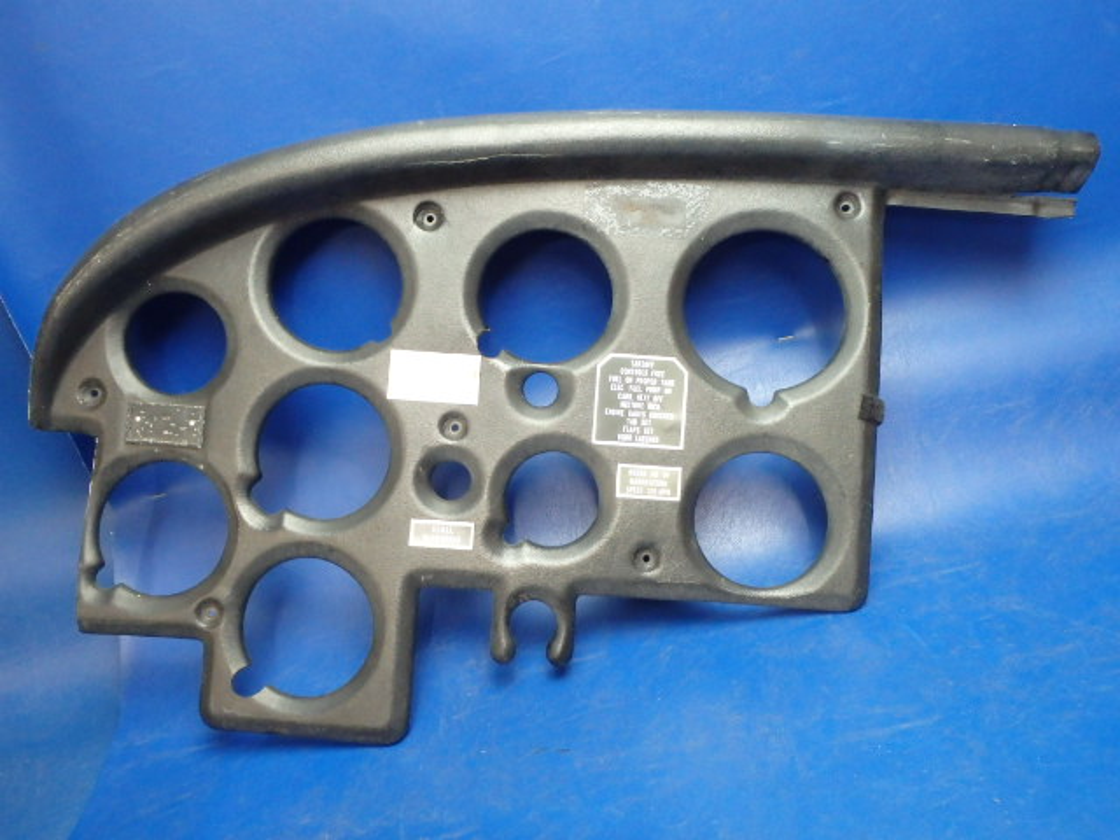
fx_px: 906
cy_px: 420
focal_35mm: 28
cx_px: 560
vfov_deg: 49.7
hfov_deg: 63.4
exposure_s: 1/30
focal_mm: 5
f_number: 3.9
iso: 800
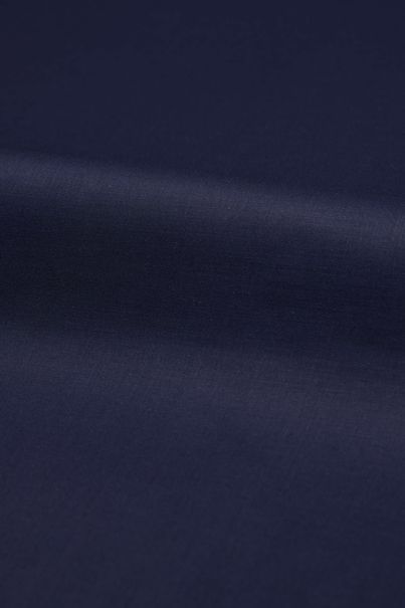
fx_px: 1435
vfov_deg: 23.9
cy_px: 304
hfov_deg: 16.1
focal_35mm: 85
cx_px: 202
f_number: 8
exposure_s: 1/160
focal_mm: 85
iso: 100
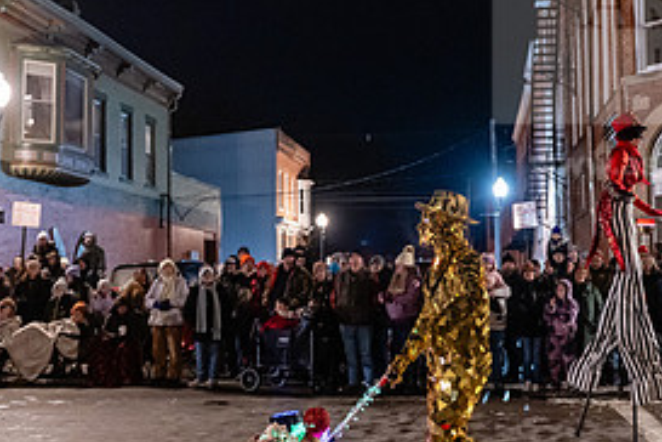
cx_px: 420
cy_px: 215
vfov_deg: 26.5
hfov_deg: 38.6
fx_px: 938
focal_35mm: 51
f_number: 2.8
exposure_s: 1/160
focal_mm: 24
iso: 5000
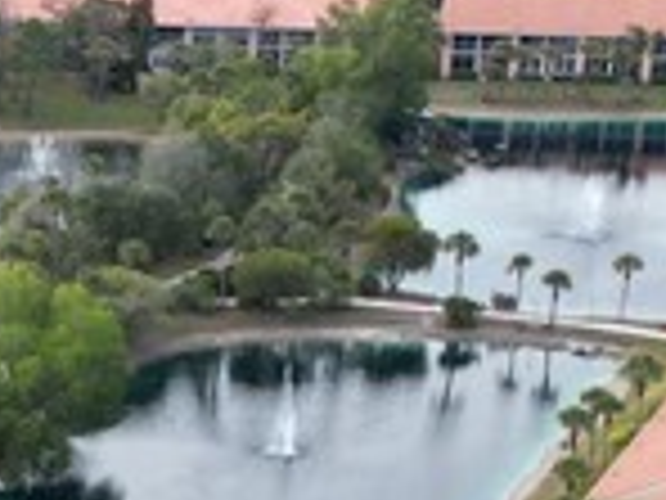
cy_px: 1261
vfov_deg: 8.1
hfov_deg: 11.7
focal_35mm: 166
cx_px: -72
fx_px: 3194
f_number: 1.7
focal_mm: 6.72
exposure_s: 1/725
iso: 120
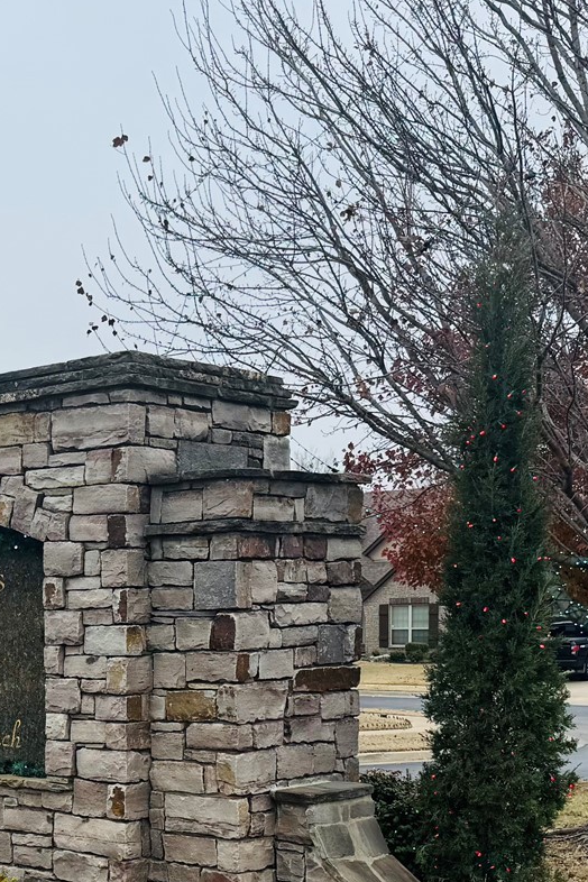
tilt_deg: -3.2
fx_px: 1494
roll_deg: +0.8
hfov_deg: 21.0
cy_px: 689
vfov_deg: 32.1
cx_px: -82
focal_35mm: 61
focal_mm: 6.76
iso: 80
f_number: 1.78
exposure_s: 1/1339
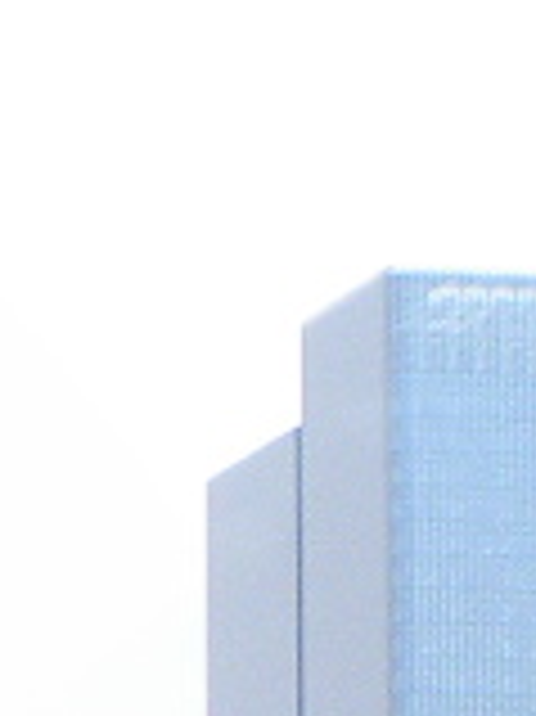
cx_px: -1234
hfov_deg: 5.3
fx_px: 5416
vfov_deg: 7.3
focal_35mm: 262
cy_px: 1455
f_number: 5
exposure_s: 1/193
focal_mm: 4.6
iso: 64
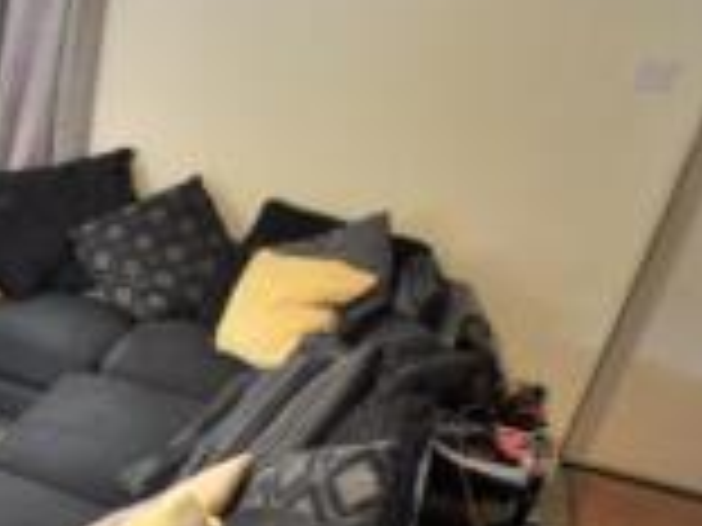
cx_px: -310
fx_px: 892
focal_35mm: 44
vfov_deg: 32.2
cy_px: 398
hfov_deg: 29.4
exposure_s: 1/6
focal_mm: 10
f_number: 3.5
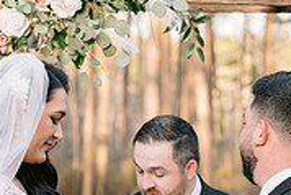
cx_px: 197
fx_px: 1755
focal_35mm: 217
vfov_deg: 6.3
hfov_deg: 9.5
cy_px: 232
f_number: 2.8
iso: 400
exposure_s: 1/500
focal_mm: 50
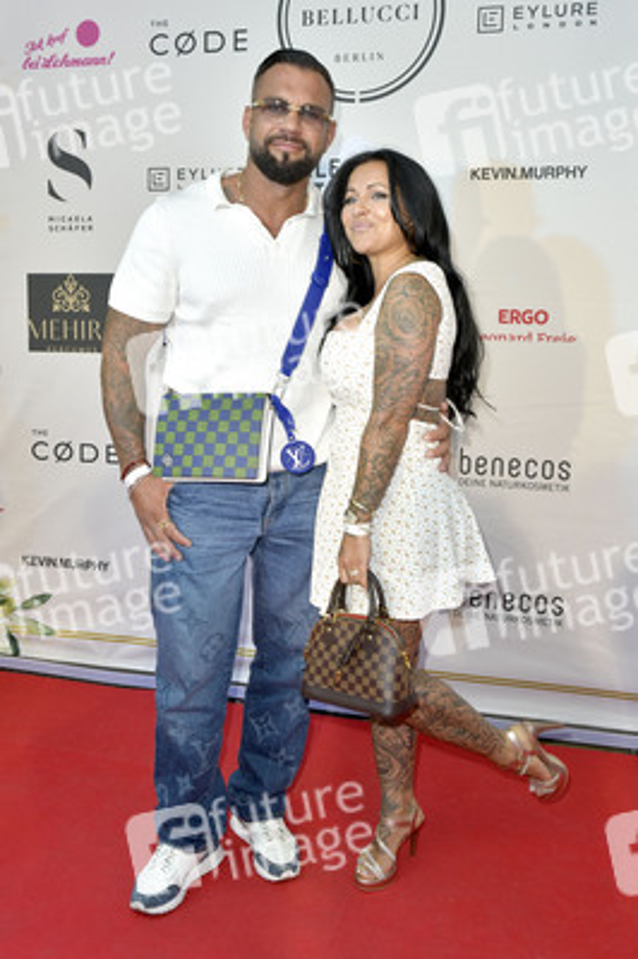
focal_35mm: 32
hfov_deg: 41.0
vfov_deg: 58.8
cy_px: 480
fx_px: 852
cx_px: 319
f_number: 6.3
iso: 800
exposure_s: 1/125
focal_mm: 32
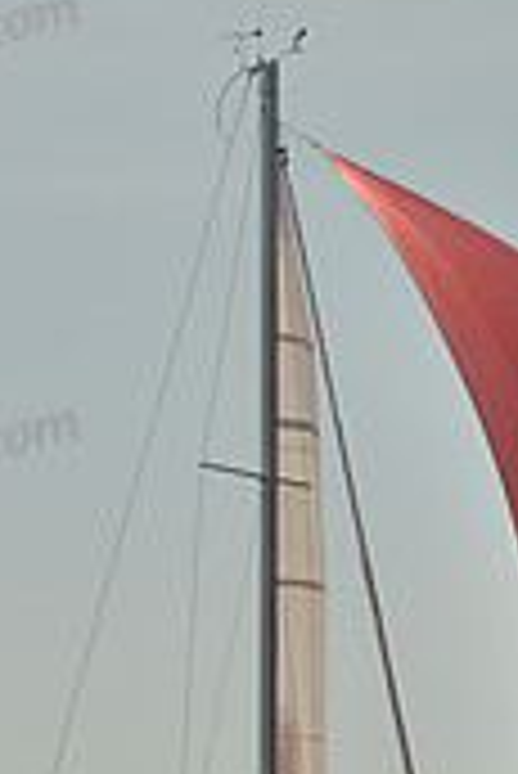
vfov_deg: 5.8
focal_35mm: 354
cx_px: 313
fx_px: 7625
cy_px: 662
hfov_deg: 3.9
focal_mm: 105
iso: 200
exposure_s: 1/1250
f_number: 9
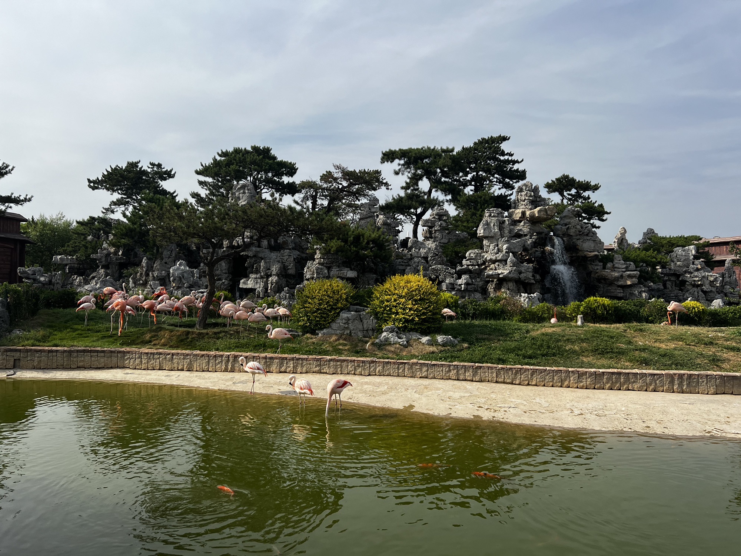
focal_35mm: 26
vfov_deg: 53.1
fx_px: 557
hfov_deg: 67.3
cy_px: 278
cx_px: 370
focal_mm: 5.7
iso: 50
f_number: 1.5
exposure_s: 1/5319
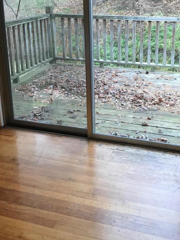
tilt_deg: -15.1
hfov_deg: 33.5
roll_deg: +1.3
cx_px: 110
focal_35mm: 43
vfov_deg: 42.5
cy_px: 61
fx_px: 298
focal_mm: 3.99
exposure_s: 1/30
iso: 20
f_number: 1.8
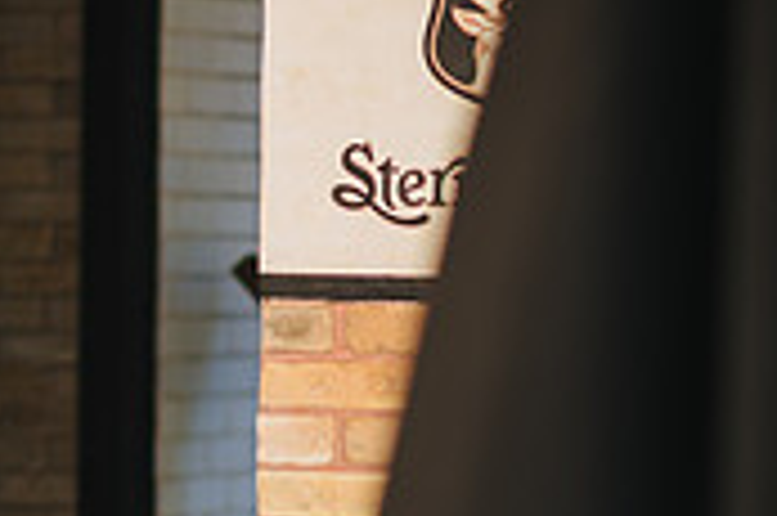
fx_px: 6145
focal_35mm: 285
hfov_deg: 7.2
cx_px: -40
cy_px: 469
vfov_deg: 4.8
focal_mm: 85
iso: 31
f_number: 2
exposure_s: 1/320
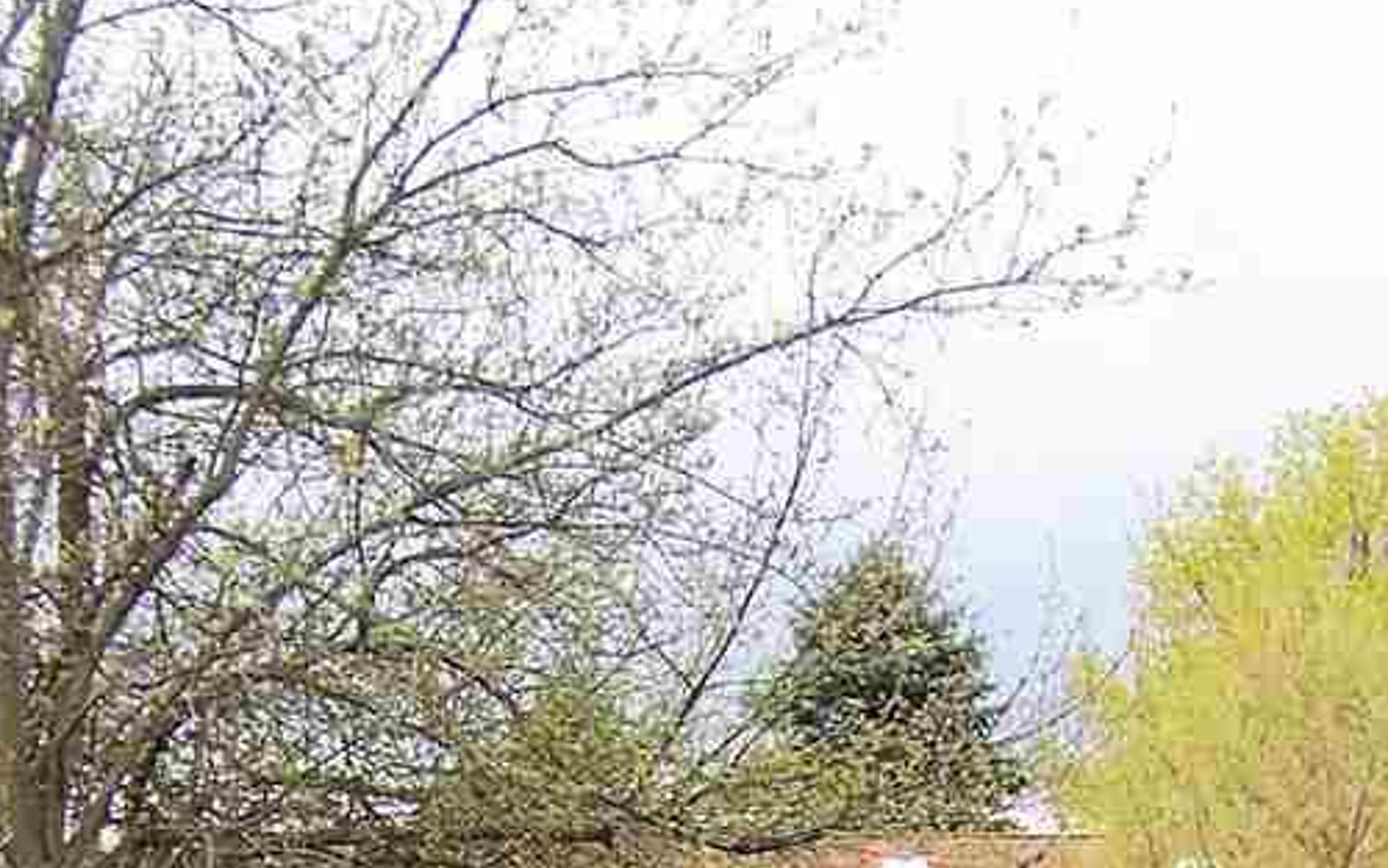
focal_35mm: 103
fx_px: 3898
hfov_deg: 20.2
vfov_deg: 12.1
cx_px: 861
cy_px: 1316
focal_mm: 6.3
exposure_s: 1/350
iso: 80
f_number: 2.8
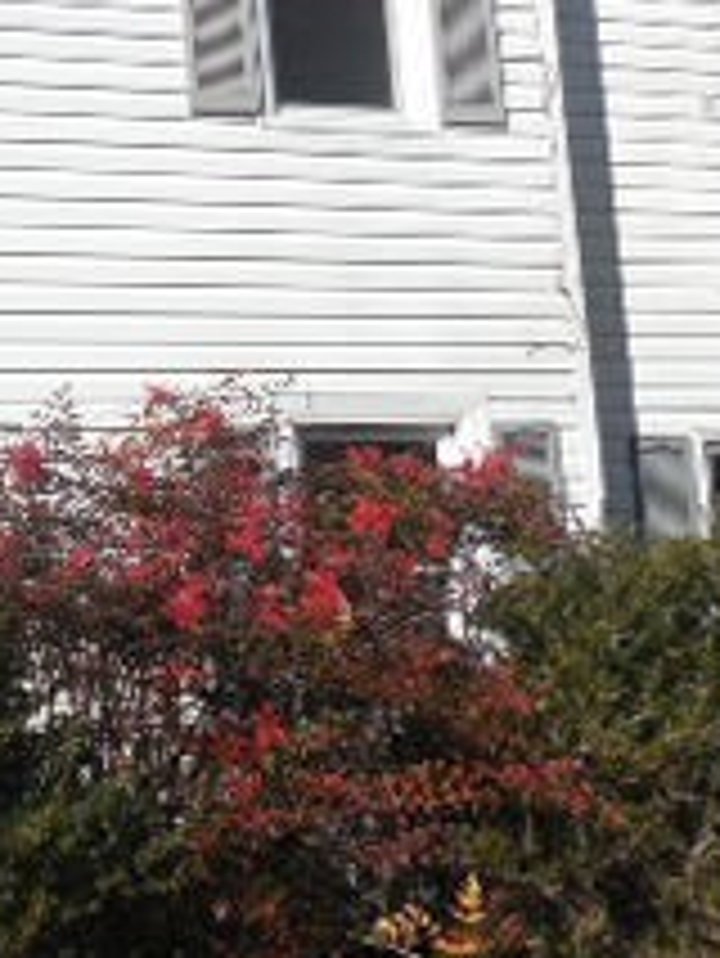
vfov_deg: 25.8
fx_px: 2078
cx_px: -14
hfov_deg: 19.1
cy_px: 324
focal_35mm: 75
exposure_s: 1/1600
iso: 125
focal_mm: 4.5
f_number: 3.1
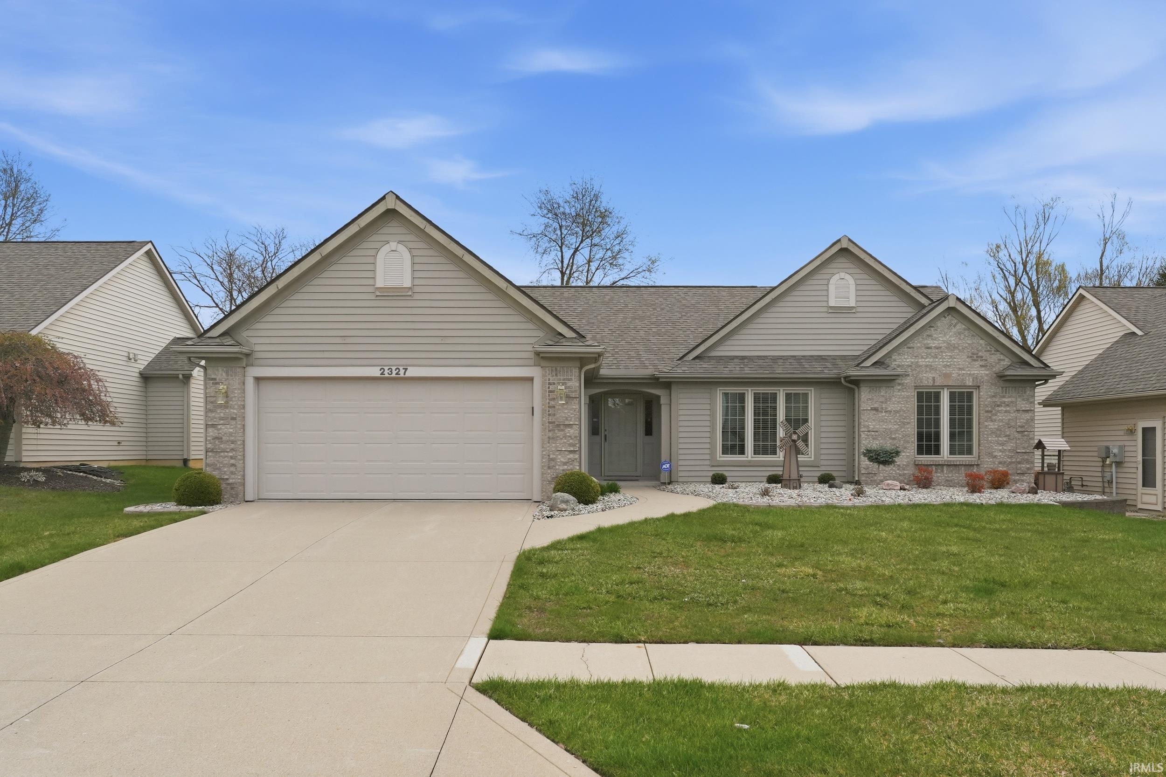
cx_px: 583
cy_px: 388
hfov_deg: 67.4
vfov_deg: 47.9
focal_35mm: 27
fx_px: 874
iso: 400
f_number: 10
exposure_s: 1/640
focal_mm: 18
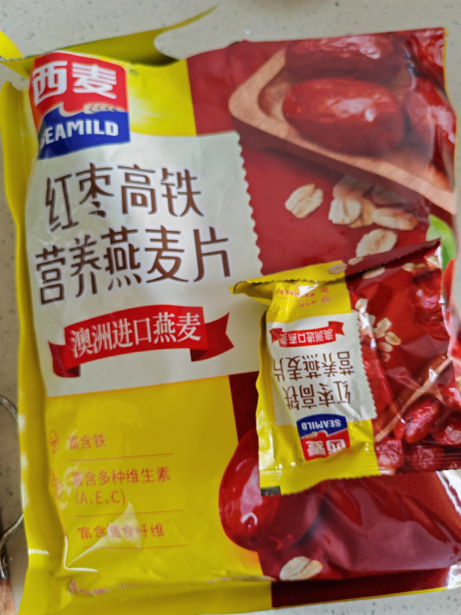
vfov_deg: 65.3
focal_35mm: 27
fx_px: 479
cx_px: 230
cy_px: 308
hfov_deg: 51.4
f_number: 1.95
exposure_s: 1/100
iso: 250
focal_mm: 5.52
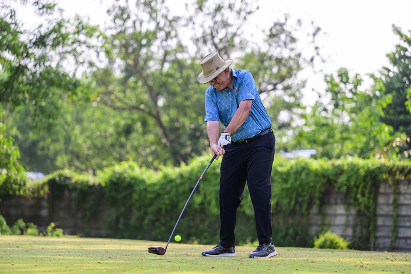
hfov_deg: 17.1
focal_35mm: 120
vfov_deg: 11.4
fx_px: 1370
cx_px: 206
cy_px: 137
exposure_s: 1/4000
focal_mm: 120
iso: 720
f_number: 2.8
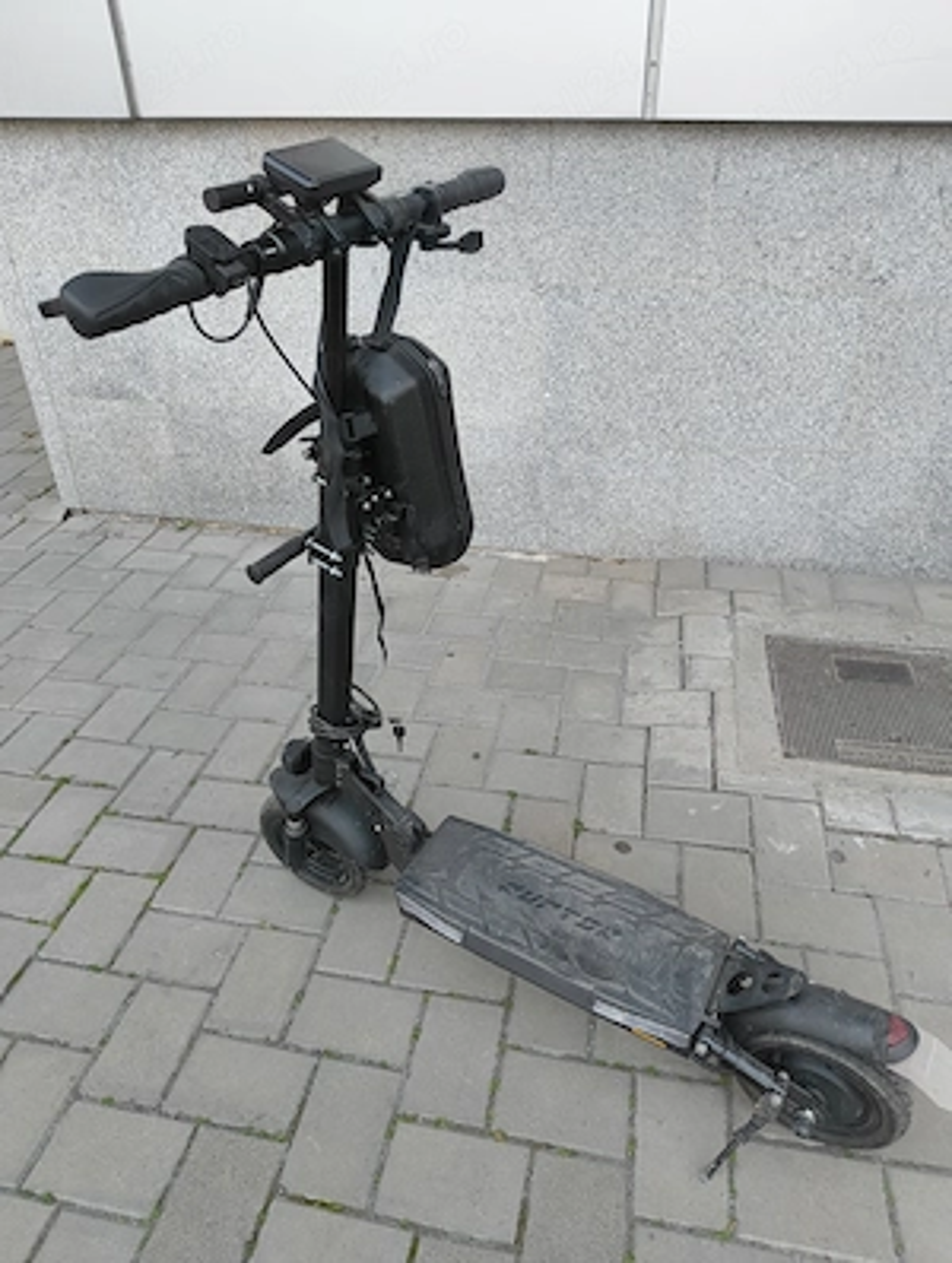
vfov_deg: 71.5
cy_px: 632
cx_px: 476
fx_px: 877
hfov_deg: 57.0
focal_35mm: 24
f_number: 1.87
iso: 296
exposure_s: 1/100
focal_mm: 5.56
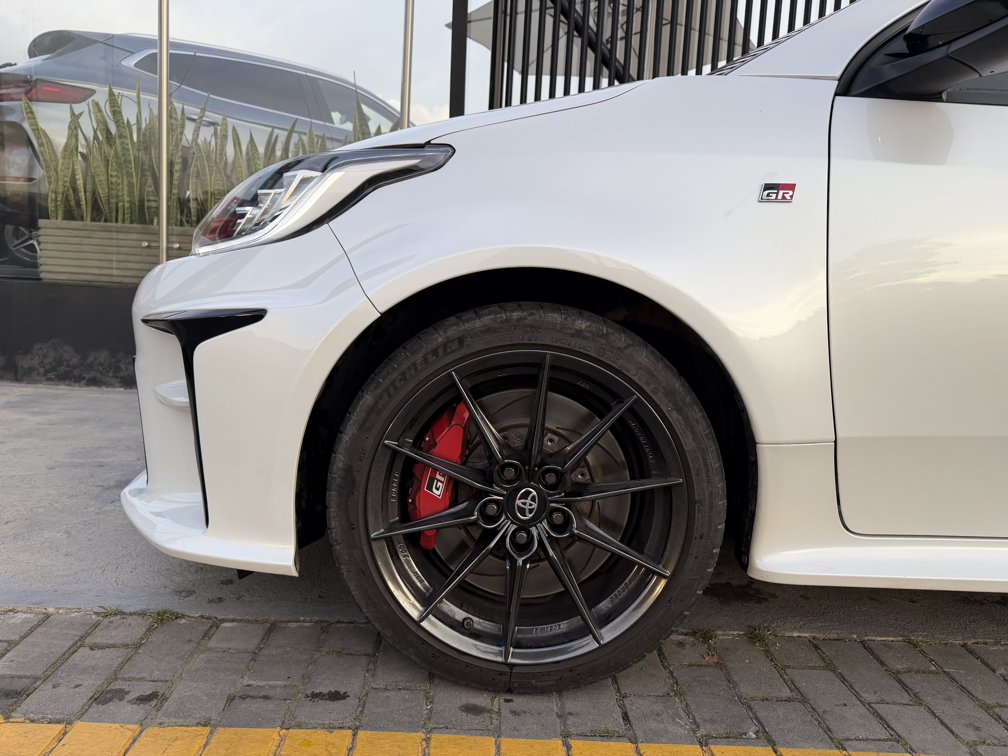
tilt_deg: -6.8
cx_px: 504
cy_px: 378
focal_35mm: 24
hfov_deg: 71.6
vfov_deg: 56.8
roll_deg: -3.8
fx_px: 699
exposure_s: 1/539
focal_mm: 6.76
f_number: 1.78
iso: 80
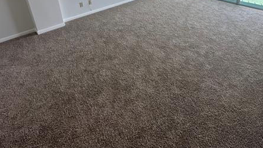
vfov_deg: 45.9
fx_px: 153
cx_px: 142
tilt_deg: -22.3
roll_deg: +0.2
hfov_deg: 81.1
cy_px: 12
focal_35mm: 22
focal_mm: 2.22
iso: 40
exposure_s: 1/119
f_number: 2.2
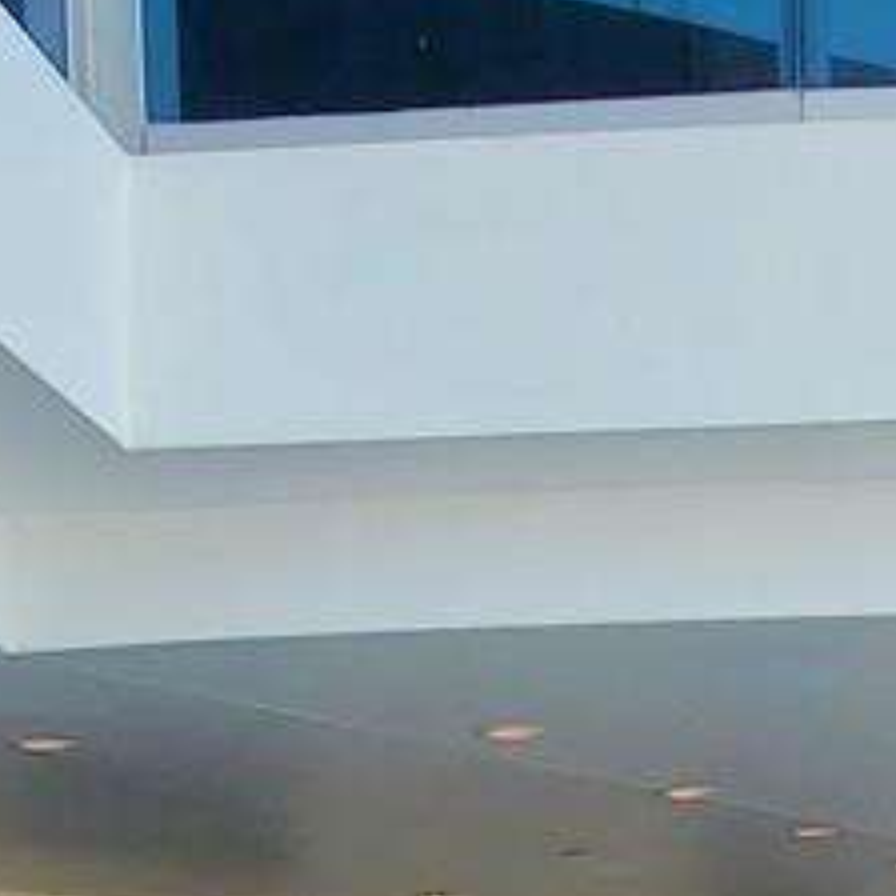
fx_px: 2401
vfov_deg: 18.7
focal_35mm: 82
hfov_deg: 20.6
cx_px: 864
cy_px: 1340
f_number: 2.2
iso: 50
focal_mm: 1.8
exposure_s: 1/195
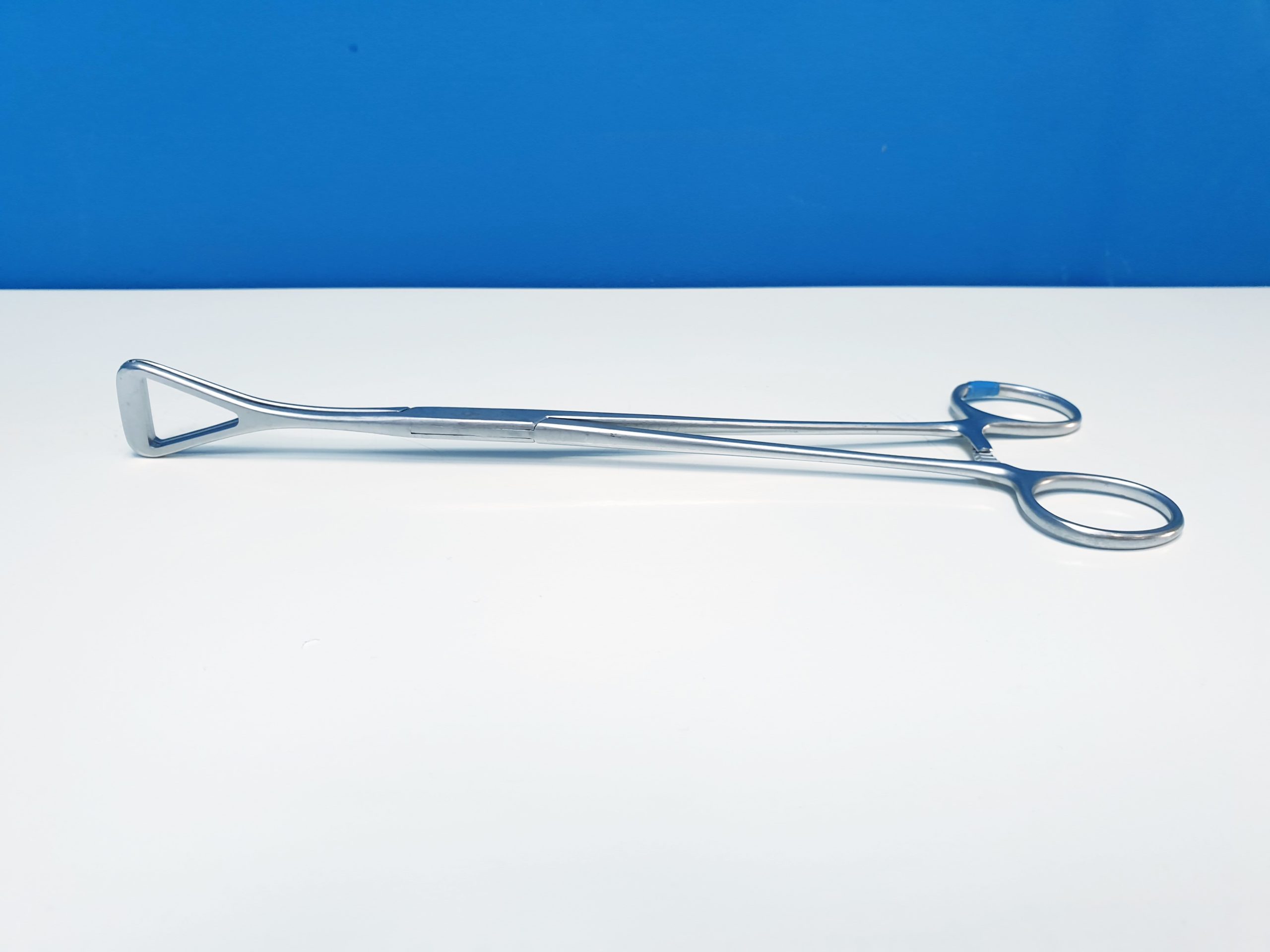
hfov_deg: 67.3
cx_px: 635
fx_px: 954
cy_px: 476
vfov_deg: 53.1
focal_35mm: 26
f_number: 2.4
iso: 80
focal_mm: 4.3
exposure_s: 1/50
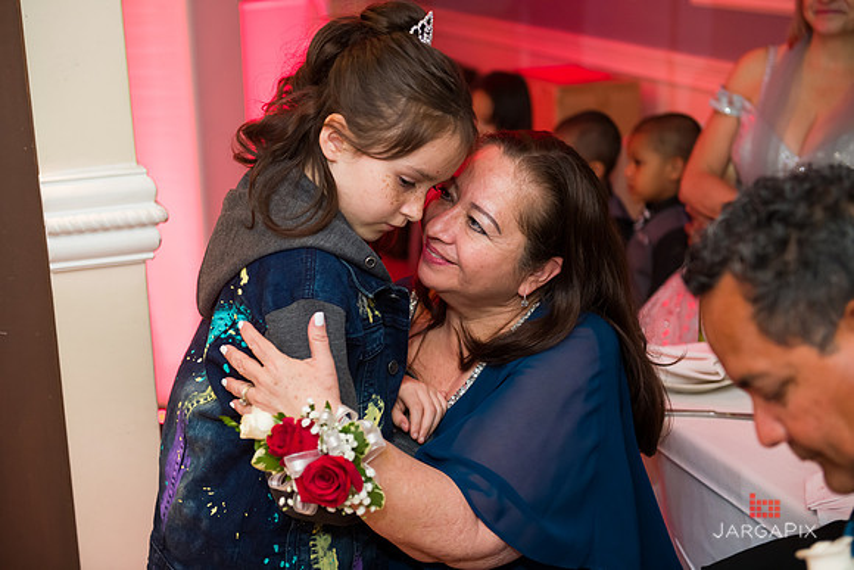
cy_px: 285
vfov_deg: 24.2
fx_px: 1329
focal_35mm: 56
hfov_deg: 35.6
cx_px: 427
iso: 1250
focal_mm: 56
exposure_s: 1/125
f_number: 3.2
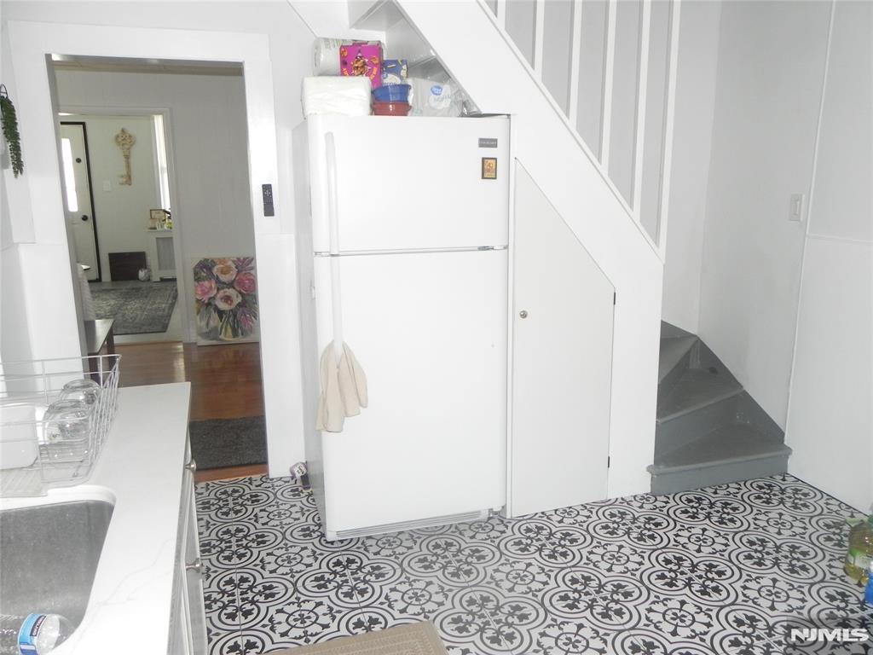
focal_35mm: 29
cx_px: 436
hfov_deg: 61.7
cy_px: 328
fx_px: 731
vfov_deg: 48.2
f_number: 2.8
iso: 200
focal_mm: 5.2
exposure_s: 1/30
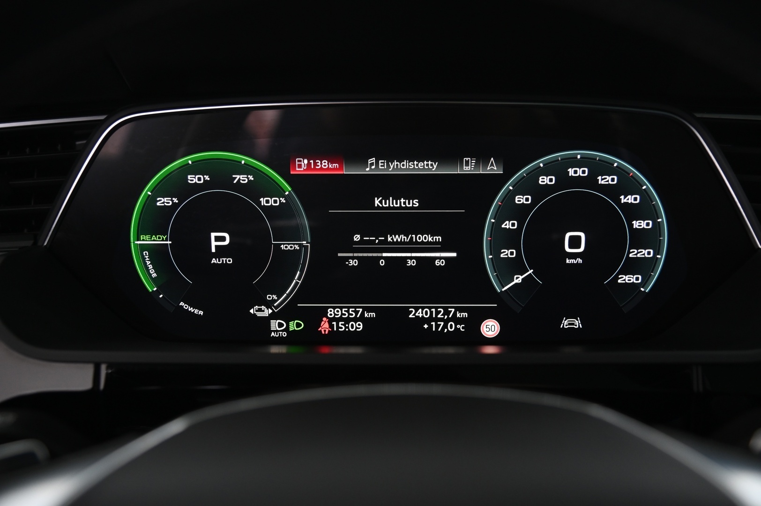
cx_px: 380
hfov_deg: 50.7
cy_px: 253
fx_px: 803
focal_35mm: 38
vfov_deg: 35.0
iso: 2000
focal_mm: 38
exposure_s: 1/20
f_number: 4
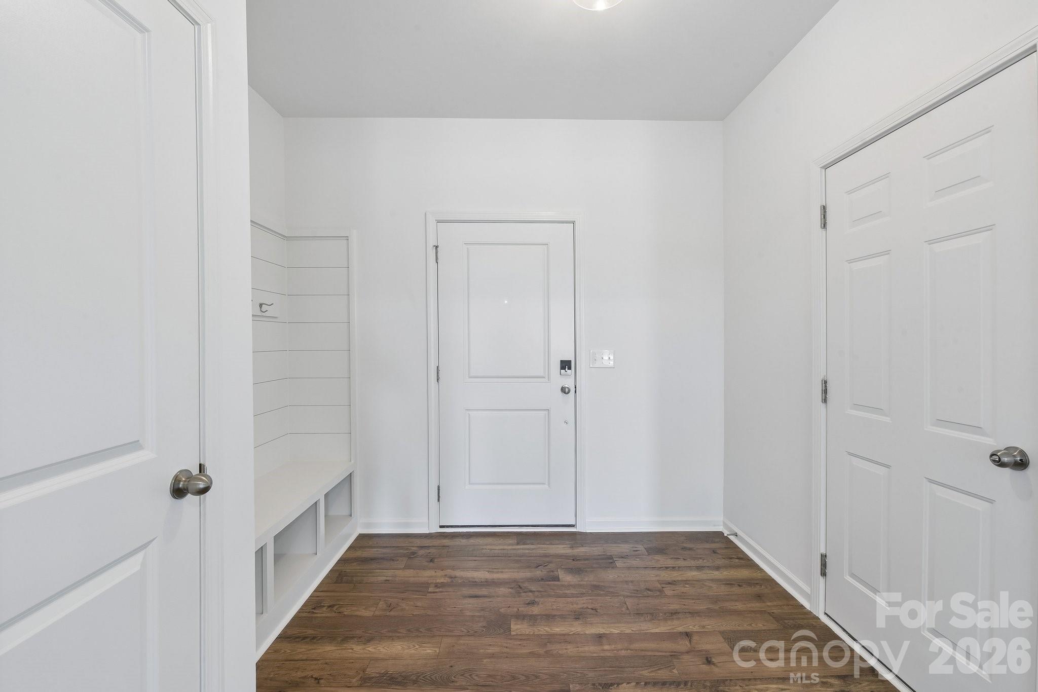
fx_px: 404
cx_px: 519
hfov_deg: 104.3
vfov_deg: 81.2
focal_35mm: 14
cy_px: 346
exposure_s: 1/4
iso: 200
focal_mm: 14
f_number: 11
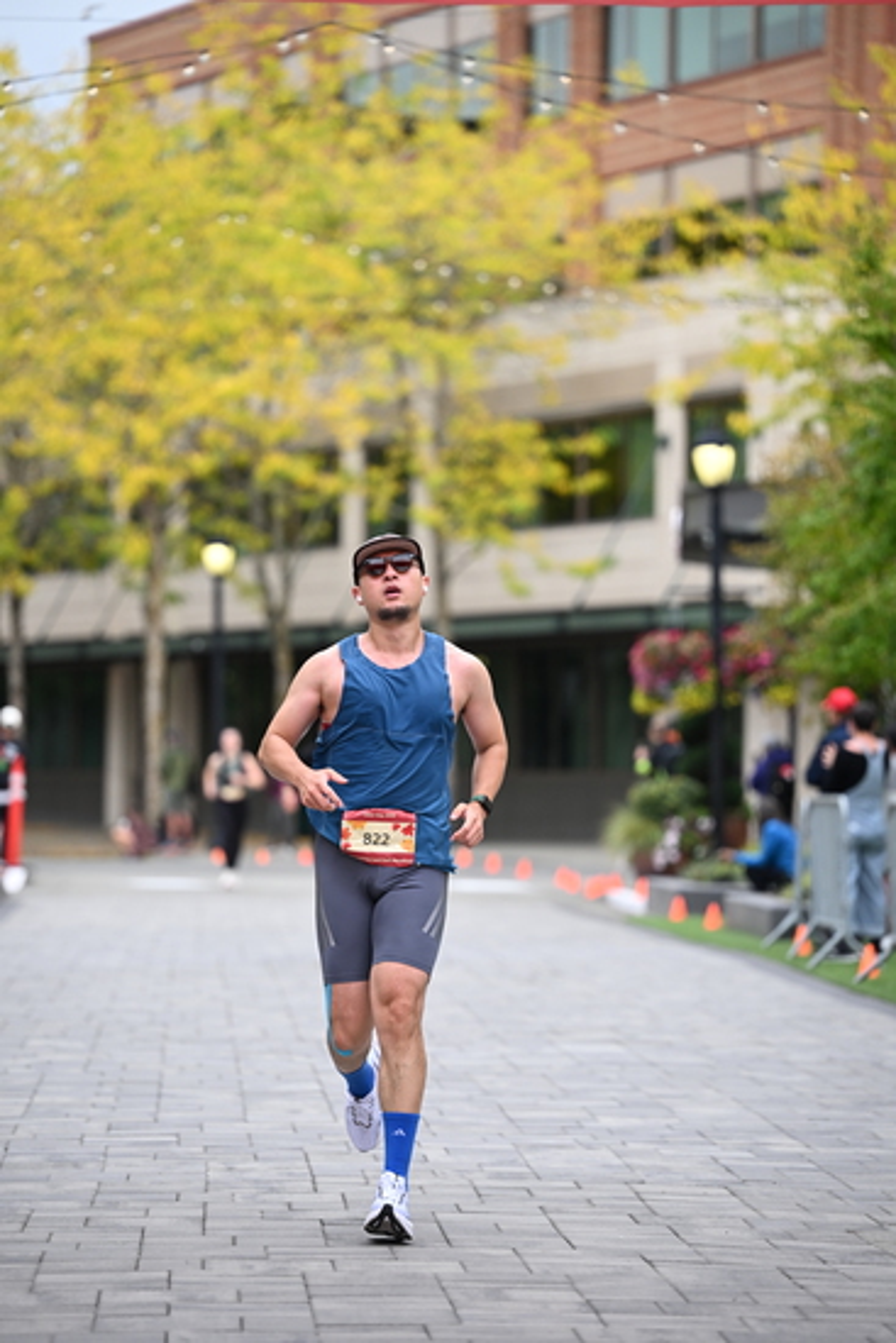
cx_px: 448
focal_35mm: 140
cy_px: 672
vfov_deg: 14.6
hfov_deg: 9.8
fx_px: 5223
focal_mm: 140
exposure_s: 1/2000
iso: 640
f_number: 2.8
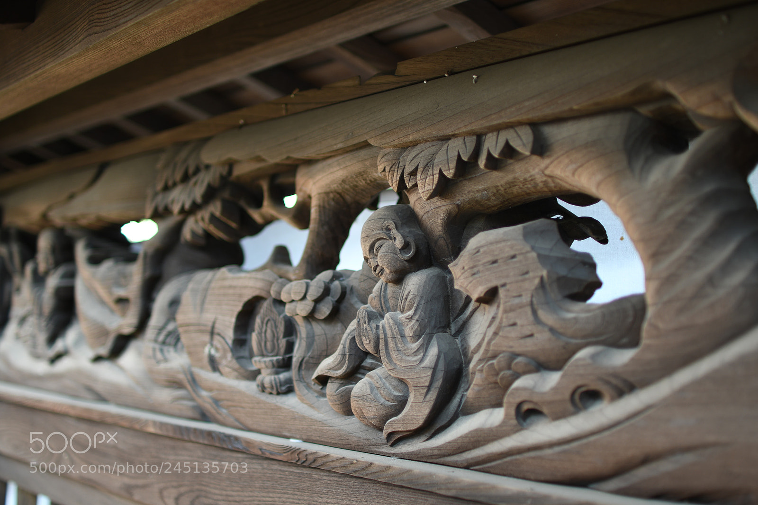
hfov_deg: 43.6
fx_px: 947
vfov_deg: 29.9
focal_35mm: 45
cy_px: 252
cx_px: 379
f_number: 1.4
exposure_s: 1/100
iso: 100
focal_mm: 30
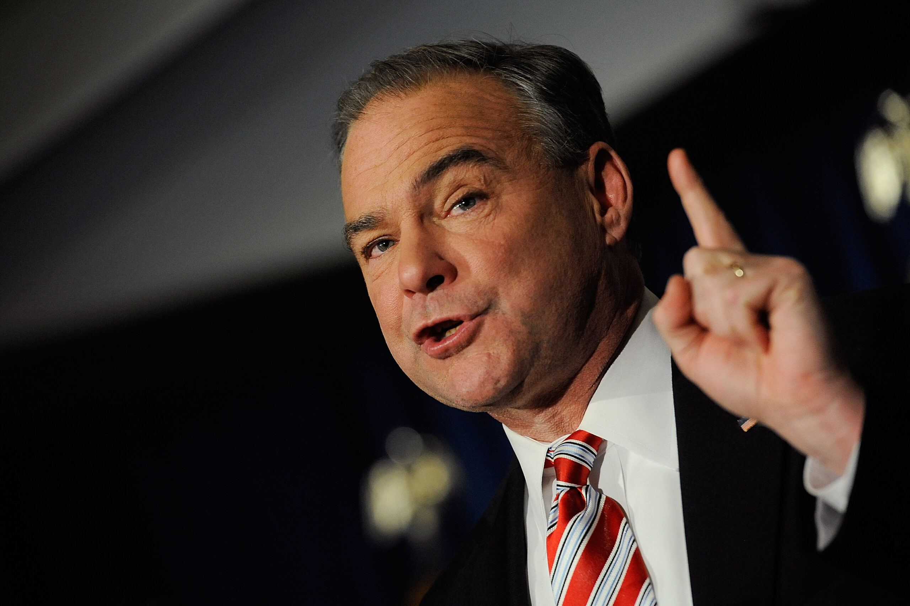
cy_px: 303
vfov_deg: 6.9
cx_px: 455
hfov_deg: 10.3
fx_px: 5052
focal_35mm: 200
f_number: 4
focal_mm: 200
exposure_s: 1/320
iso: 2500
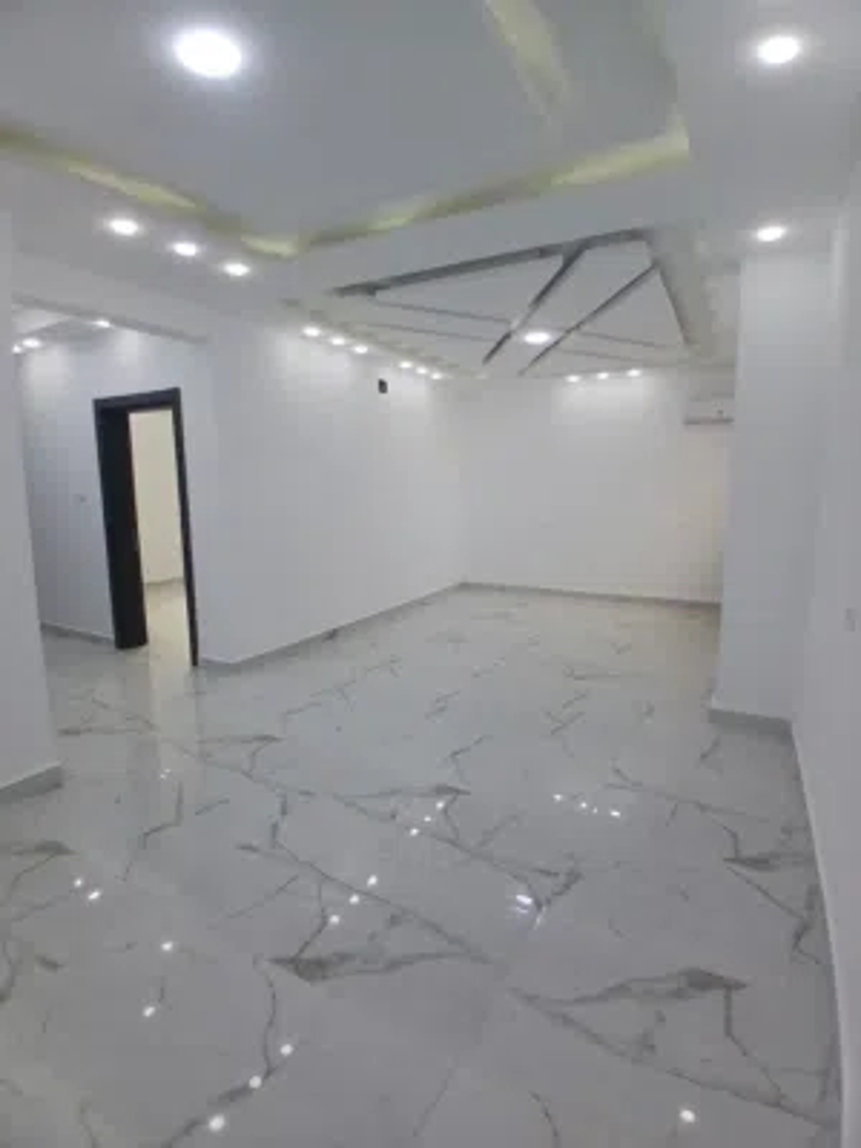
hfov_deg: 74.7
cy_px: 574
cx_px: 430
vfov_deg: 91.0
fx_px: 564
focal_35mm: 17
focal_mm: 1.4
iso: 50
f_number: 2.2
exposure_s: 1/100
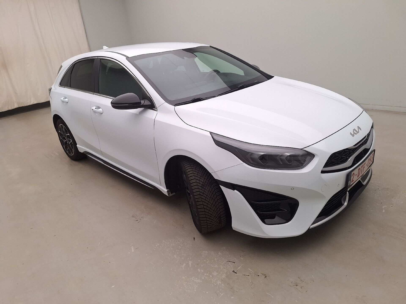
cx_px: 203
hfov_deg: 73.9
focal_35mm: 23
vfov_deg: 58.9
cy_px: 152
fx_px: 270
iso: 40
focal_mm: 5.54
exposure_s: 1/144
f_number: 1.8
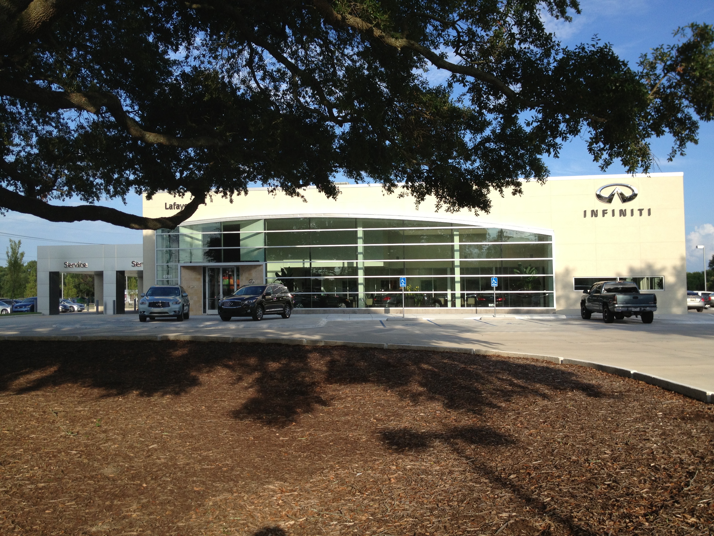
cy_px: 268
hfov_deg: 52.6
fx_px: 722
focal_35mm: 35
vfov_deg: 40.7
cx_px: 357
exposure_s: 1/1175
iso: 50
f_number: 2.4
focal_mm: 4.28
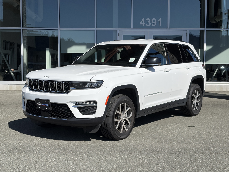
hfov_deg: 36.8
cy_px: 86
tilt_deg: -3.4
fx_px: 344
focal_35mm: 52
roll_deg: +1.0
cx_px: 114
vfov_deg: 28.0
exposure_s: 1/5814
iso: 32
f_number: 1.6
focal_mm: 5.96
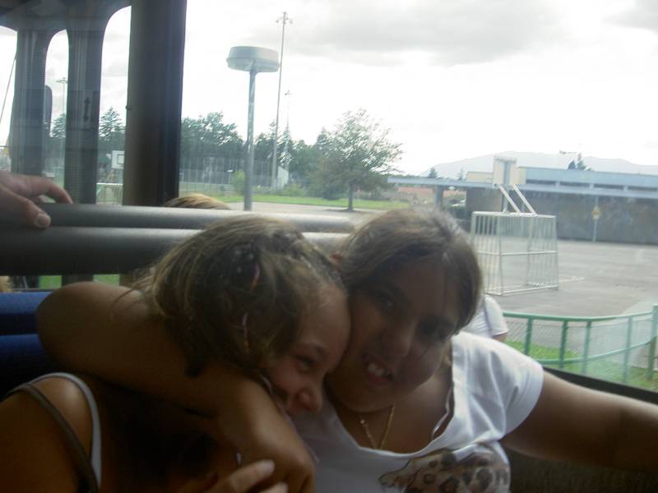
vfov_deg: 36.8
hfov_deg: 47.9
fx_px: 741
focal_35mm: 39
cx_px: 329
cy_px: 246
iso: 100
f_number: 4.7
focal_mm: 8
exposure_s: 1/125
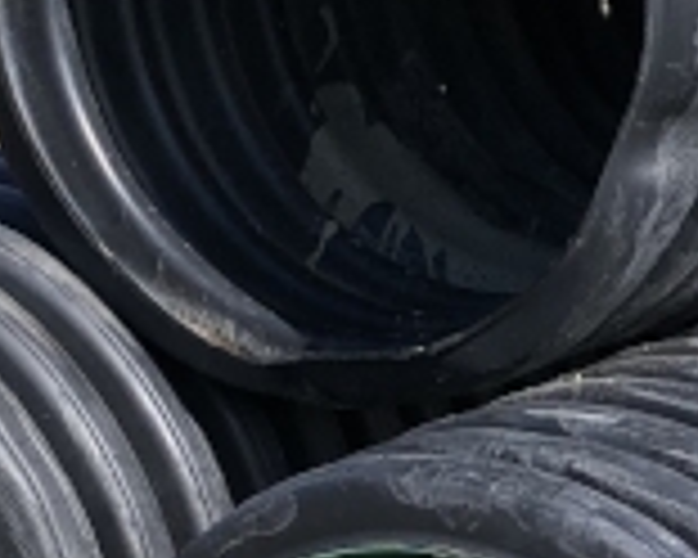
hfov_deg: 10.9
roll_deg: -0.9
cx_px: 540
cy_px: 531
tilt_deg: -17.3
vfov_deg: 8.7
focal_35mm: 176
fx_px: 3636
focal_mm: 3.99
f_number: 1.8
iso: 20
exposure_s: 1/1104
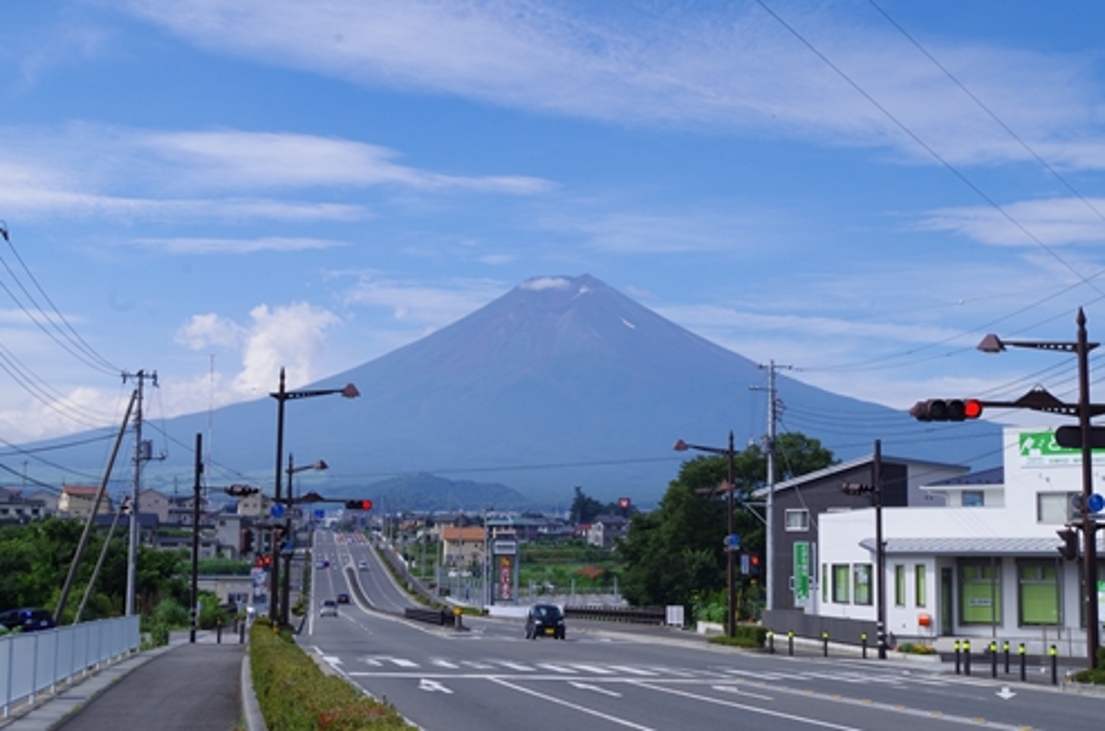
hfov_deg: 37.9
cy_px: 366
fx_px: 1607
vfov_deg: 25.6
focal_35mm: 52
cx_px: 552
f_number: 11
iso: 100
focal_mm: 35
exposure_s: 1/160
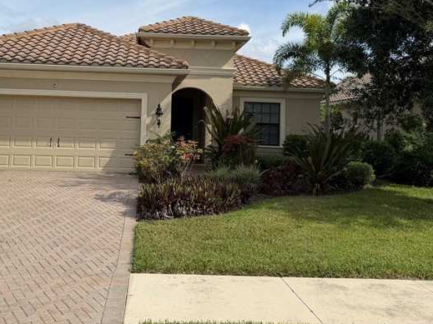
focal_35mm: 37
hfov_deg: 49.6
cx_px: 157
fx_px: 463
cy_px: 101
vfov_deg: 38.1
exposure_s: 1/6711
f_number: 1.78
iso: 80
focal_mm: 6.76
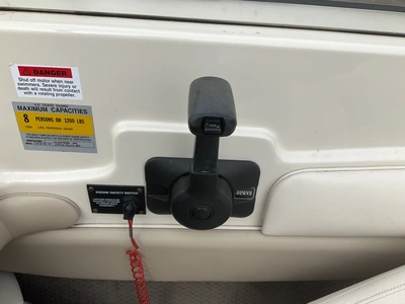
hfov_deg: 61.7
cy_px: 152
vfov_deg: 48.2
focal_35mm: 29
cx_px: 202
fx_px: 339
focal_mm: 3
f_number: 1.8
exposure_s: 1/997
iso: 25
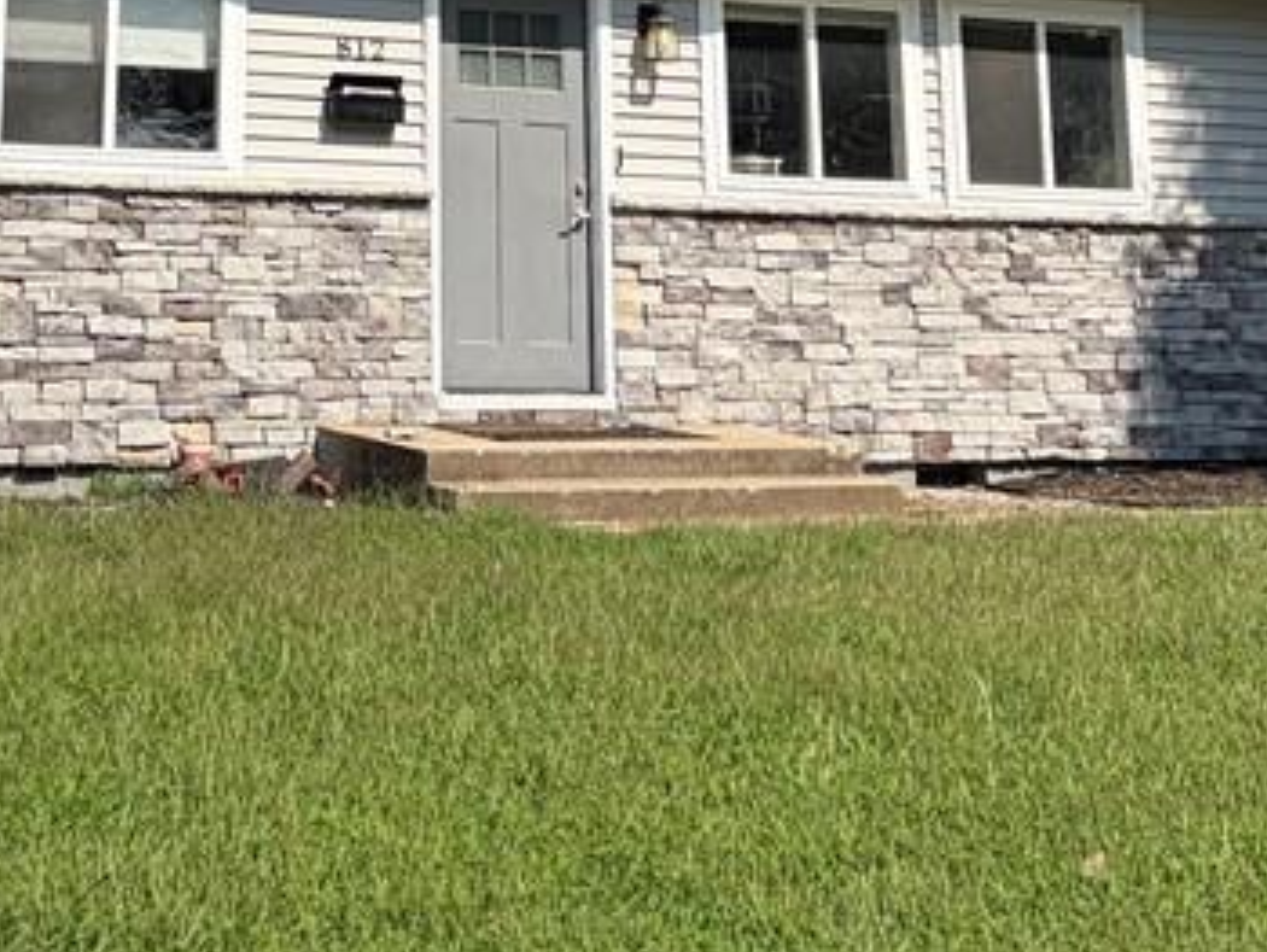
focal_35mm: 76
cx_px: 257
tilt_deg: +17.5
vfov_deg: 17.9
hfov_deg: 25.2
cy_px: -362
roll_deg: -0.7
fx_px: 2784
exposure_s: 1/3125
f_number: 1.6
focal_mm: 5.96
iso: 50
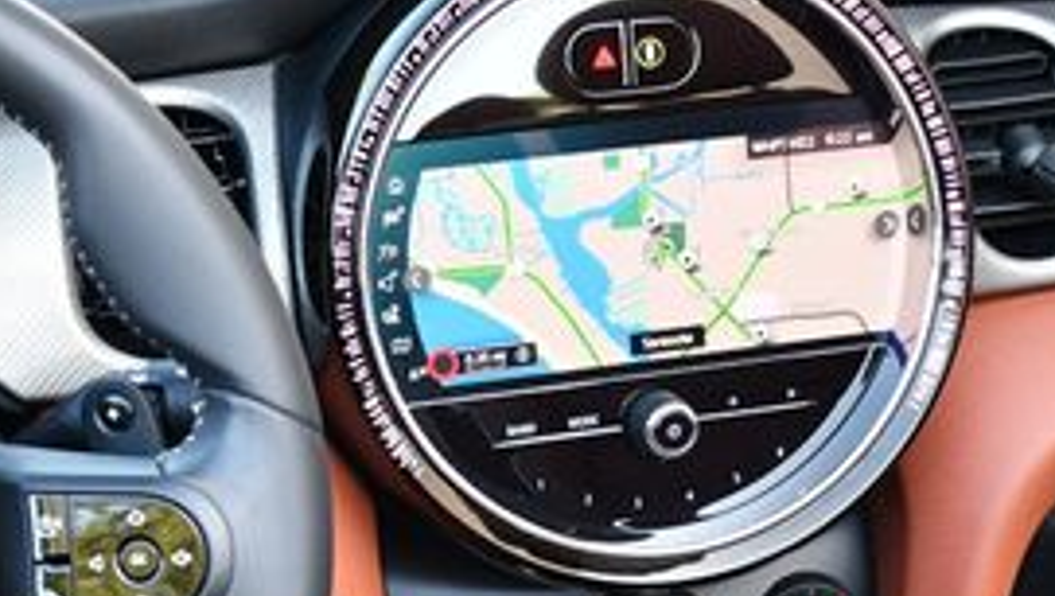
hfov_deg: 21.5
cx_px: 483
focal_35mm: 99
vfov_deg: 12.1
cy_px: 612
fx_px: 2772
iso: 720
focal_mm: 20
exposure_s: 1/250
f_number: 3.8
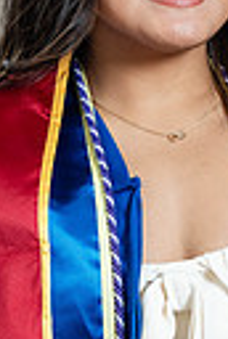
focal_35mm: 298
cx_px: 199
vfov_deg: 6.9
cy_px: 244
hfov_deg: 4.6
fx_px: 2816
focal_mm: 85
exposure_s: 1/200
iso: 125
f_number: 4
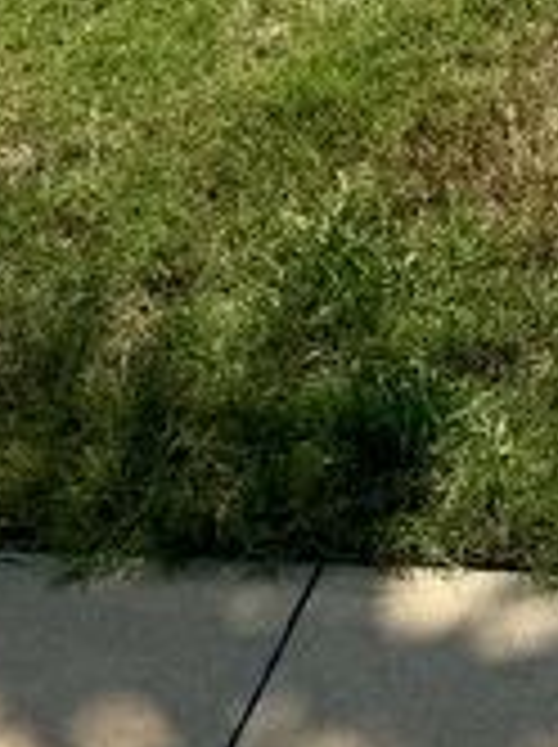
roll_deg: +1.2
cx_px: 990
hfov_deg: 11.8
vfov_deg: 13.9
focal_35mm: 116
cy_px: -819
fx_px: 2500
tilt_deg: -4.6
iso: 80
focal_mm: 6.76
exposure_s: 1/7092
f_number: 1.78
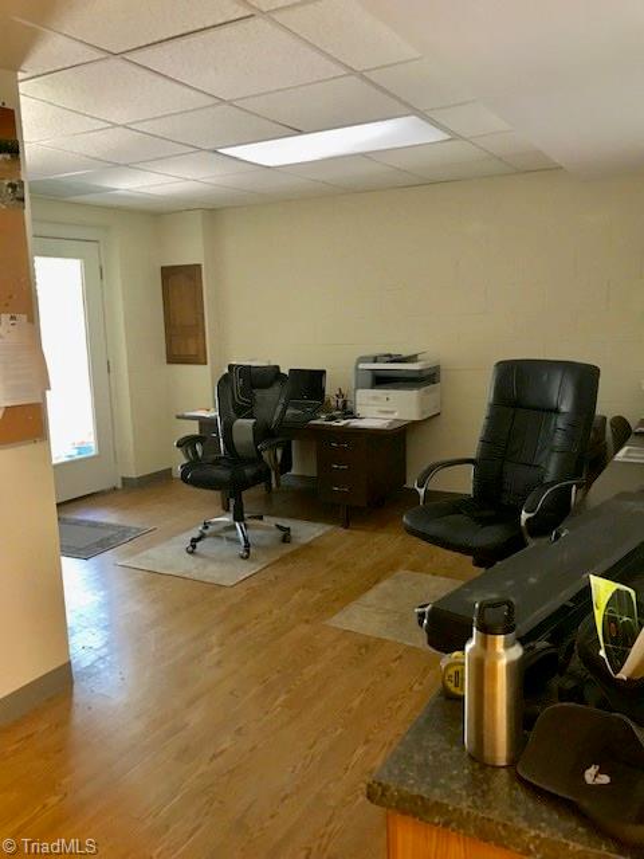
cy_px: 430
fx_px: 695
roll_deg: +2.2
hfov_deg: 49.7
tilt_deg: -8.1
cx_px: 322
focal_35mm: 28
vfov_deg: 63.4
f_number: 1.8
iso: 100
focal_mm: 3.99
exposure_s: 1/9
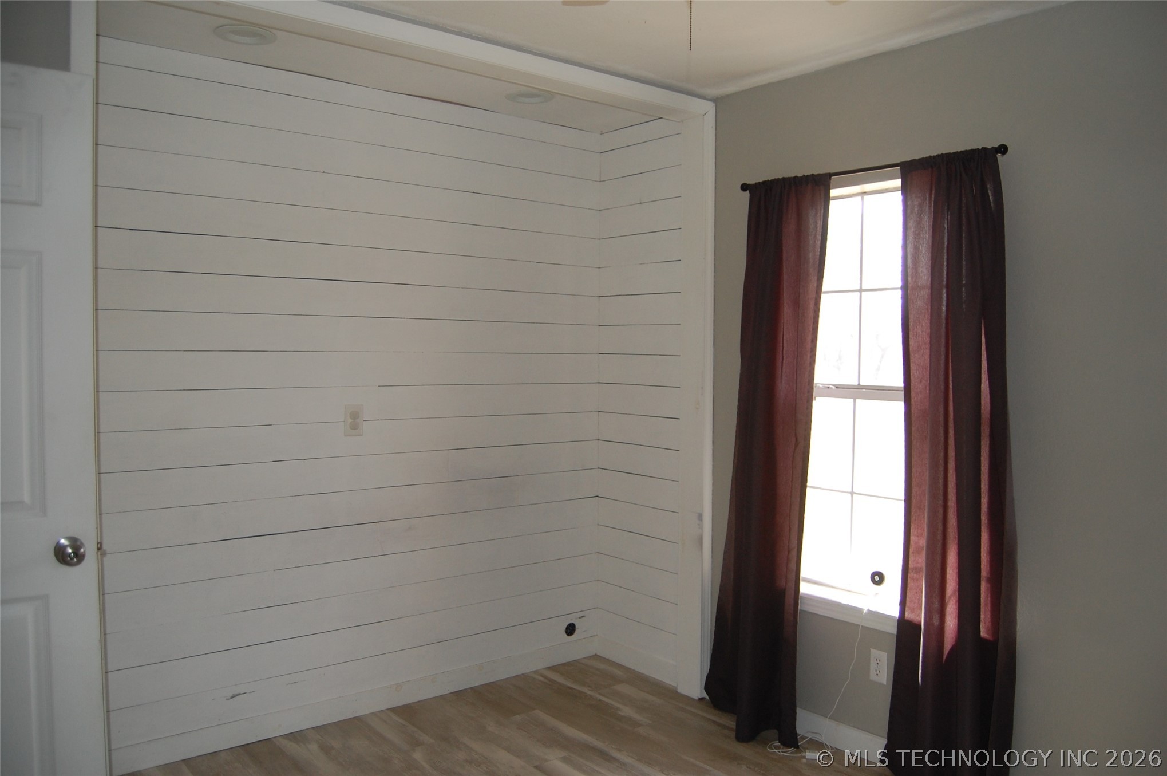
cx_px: 584
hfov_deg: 67.4
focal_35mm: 27
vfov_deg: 47.8
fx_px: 874
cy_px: 388
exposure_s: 1/125
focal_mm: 18
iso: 400
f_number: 3.5
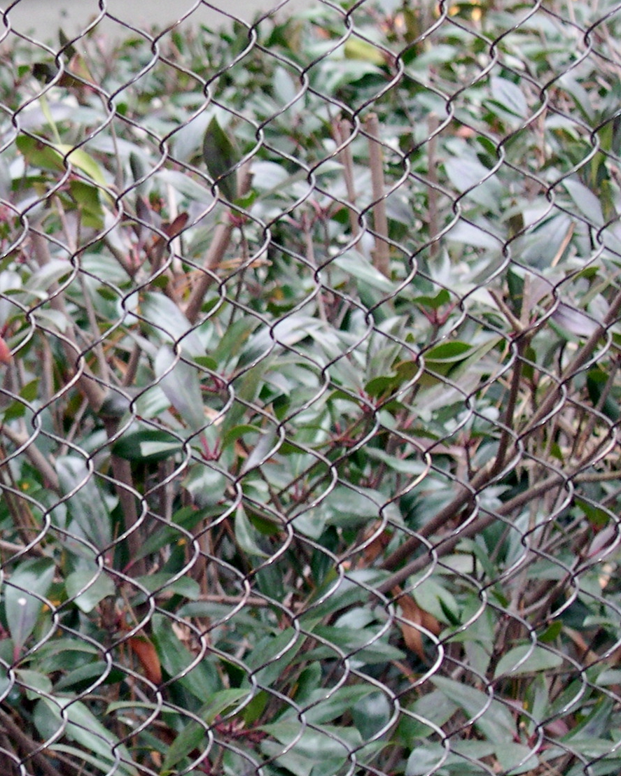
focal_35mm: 144
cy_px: 537
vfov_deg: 13.4
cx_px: -158
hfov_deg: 10.5
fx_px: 3309
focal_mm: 15.3
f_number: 3.8
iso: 153
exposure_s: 1/4.3
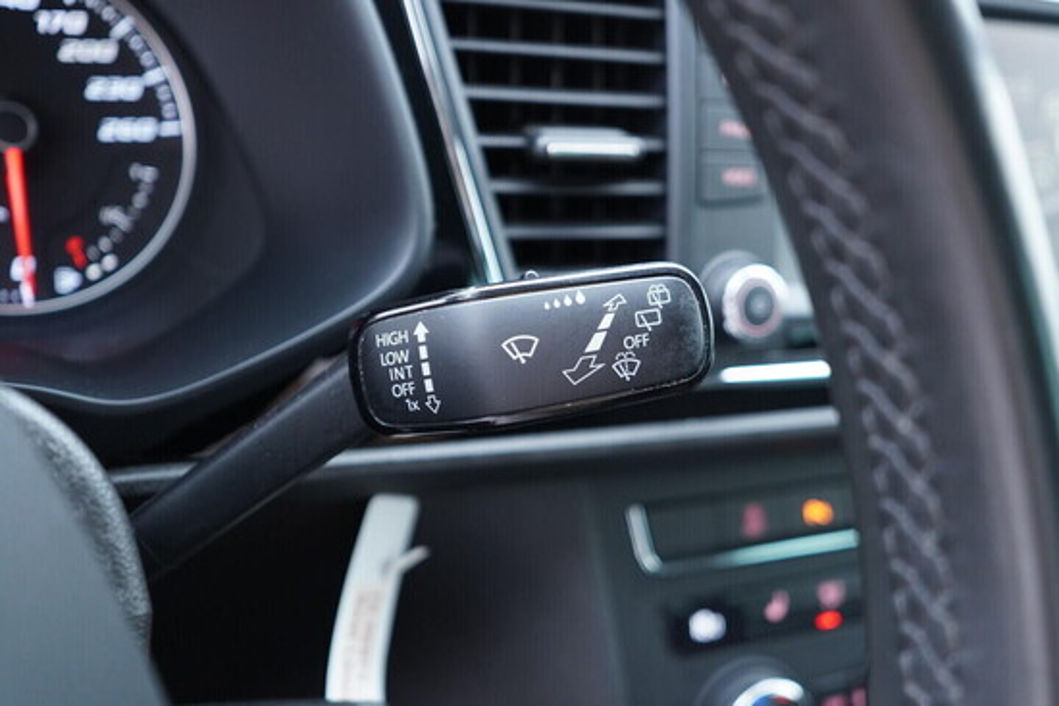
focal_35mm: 36
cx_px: 530
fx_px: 1059
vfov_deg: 36.9
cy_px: 353
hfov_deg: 53.1
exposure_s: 1/40
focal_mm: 24
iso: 800
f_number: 2.8
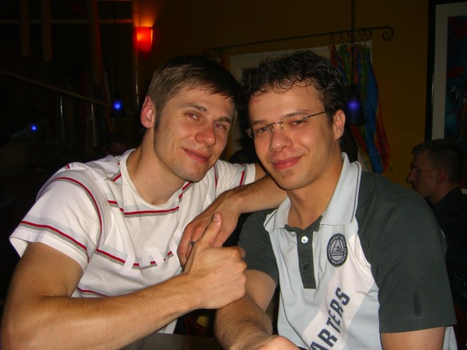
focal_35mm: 38
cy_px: 175
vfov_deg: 37.7
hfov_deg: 49.0
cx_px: 234
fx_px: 513
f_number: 2.8
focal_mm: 7.9
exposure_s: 1/60
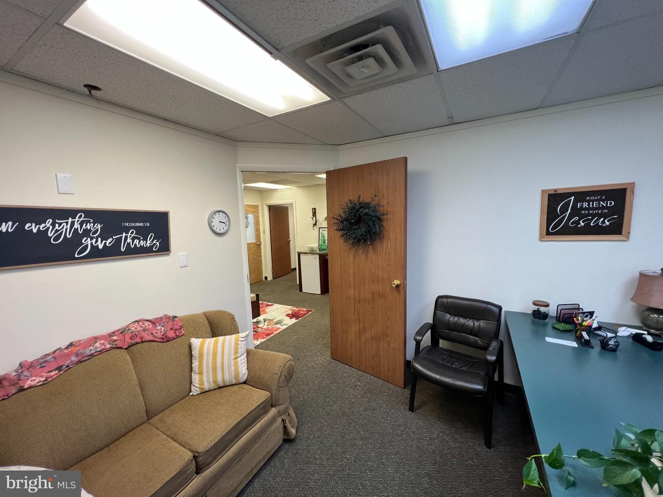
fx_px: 249
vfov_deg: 89.9
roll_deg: +2.0
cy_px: 248
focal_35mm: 13
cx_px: 332
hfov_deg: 106.2
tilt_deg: -7.1
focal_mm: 1.57
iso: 250
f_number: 1.8
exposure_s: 1/120
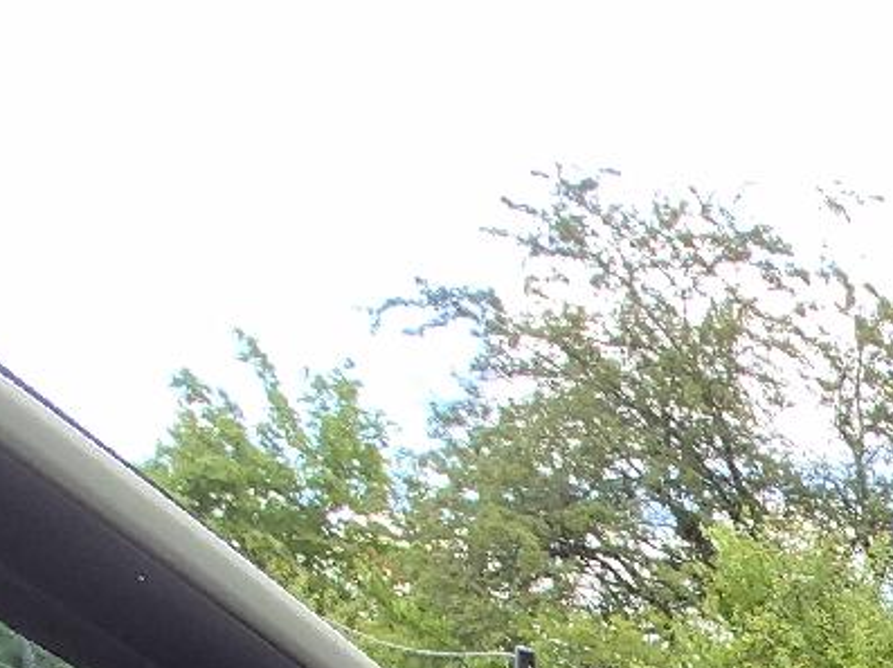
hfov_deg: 20.6
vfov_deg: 16.0
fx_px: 1521
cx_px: 1674
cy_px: 1491
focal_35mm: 59
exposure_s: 1/370
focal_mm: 1.74
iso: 40
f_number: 2.2
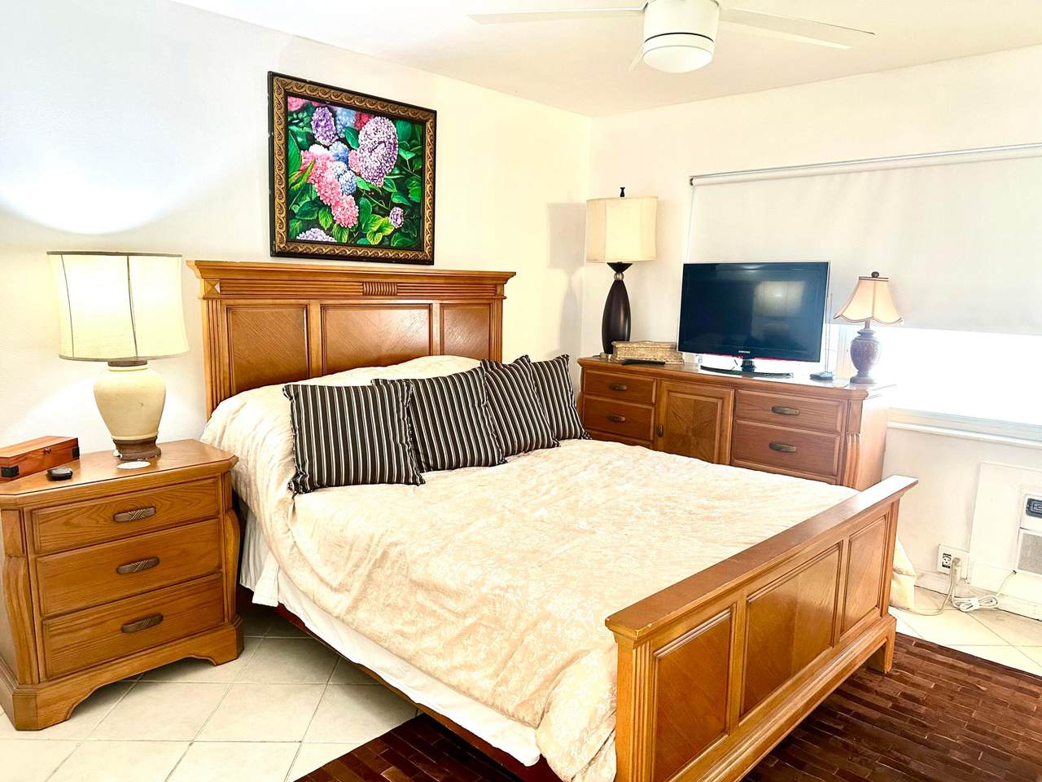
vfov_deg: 56.8
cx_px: 521
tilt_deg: -8.6
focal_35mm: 24
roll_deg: -1.4
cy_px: 391
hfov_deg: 71.6
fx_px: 722
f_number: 1.78
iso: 320
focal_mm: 6.86
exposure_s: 1/60
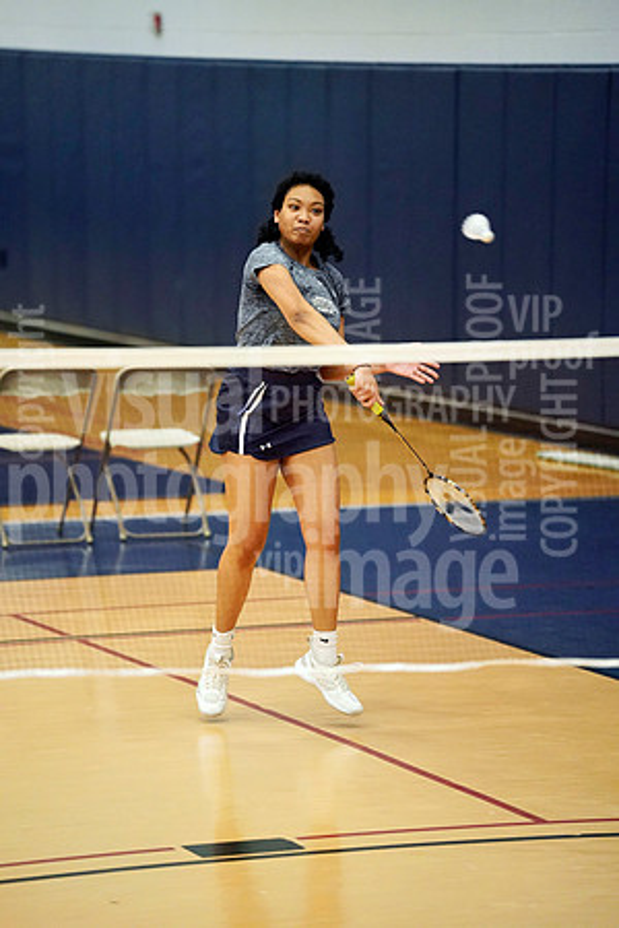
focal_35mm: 172
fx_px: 4436
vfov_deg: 11.9
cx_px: 310
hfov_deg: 8.0
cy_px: 464
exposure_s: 1/800
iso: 8000
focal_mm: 172
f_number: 2.8
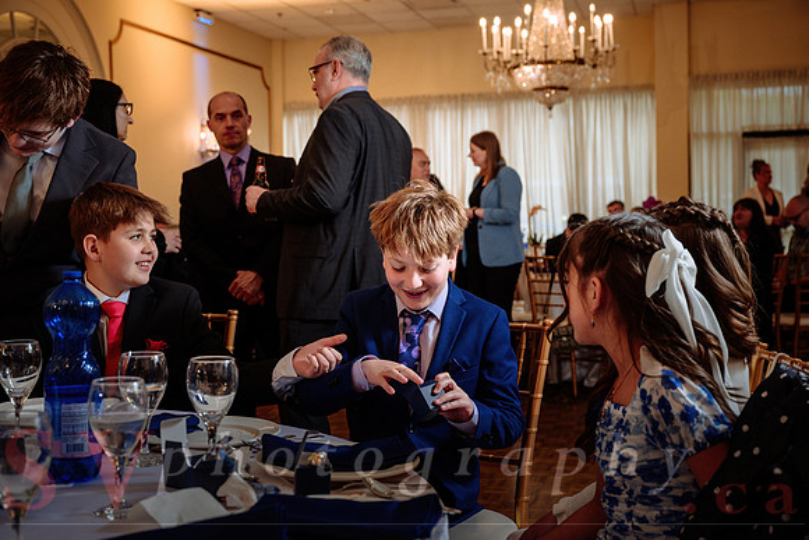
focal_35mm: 46
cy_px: 270
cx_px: 404
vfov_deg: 29.3
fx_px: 1034
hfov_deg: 42.7
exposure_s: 1/200
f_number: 4.5
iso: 500
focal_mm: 46
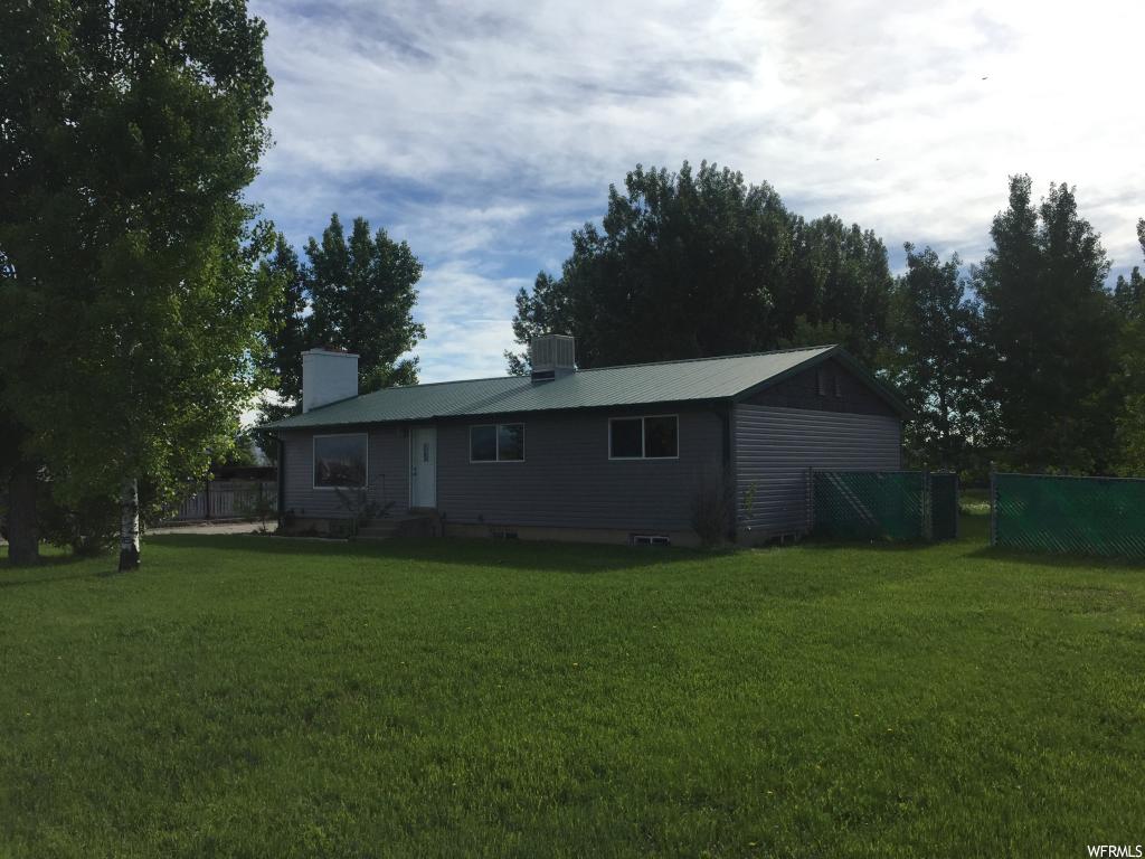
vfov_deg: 48.2
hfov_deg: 61.7
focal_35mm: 29
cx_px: 572
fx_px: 959
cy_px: 430
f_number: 2.2
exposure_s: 1/2639
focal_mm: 4.15
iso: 32
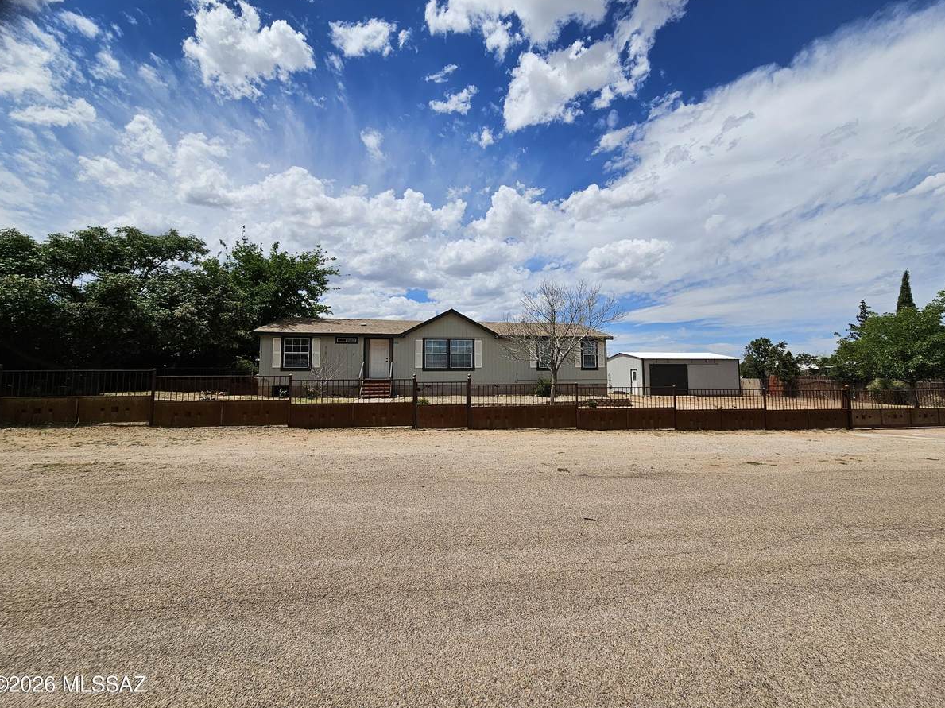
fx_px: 382
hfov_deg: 102.0
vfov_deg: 85.6
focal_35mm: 14
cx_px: 499
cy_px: 338
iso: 50
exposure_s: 1/6014
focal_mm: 2.2
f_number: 2.2
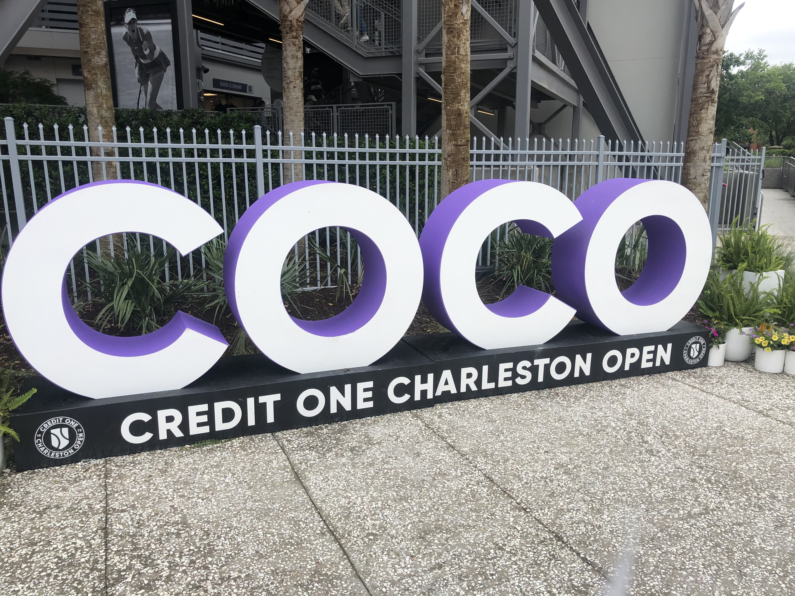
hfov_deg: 63.4
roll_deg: +0.9
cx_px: 398
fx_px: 643
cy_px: 298
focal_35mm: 28
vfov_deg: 49.7
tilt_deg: -12.8
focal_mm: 4
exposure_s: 1/979
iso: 20
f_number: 1.8
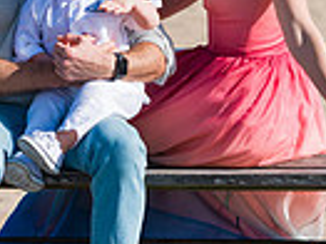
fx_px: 3924
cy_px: 0
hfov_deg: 4.8
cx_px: 296
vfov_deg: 3.6
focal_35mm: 417
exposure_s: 1/3200
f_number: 4
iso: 200
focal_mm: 98
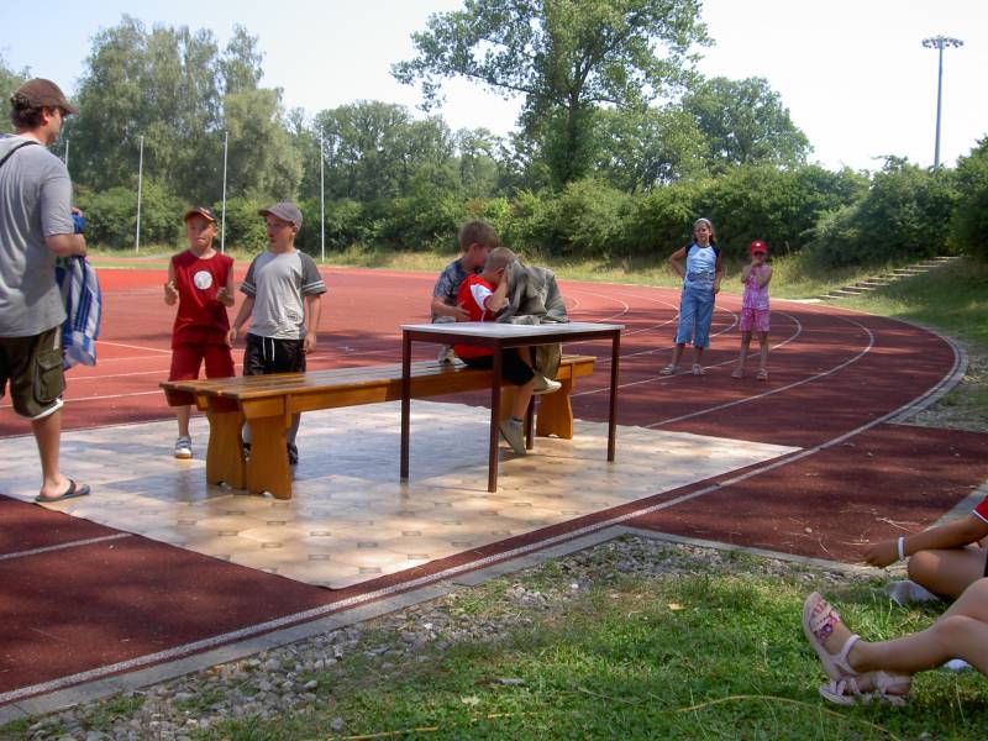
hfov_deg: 47.9
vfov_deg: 36.8
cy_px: 370
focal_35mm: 39
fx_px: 1113
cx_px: 494
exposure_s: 1/160
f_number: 4.7
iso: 100
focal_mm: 8
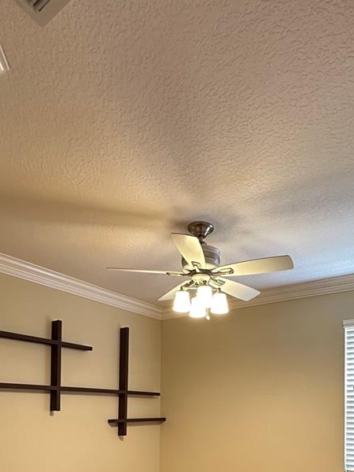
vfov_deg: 56.9
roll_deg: -0.8
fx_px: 382
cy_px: 401
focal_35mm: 28
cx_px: 205
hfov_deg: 49.6
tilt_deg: +1.6
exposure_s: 1/60
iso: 640
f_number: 2.2
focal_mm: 2.22
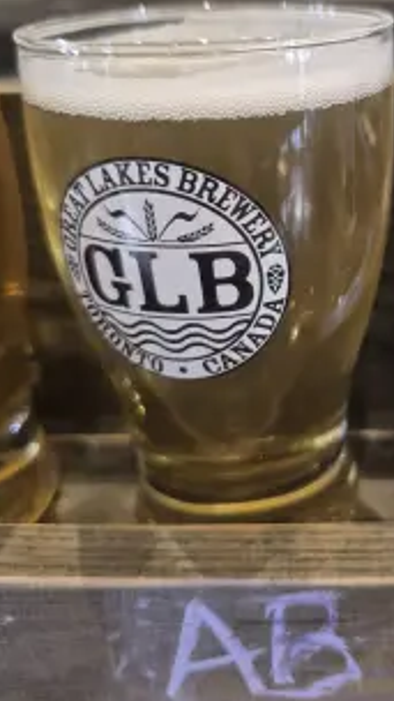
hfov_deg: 34.3
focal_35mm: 33
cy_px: 277
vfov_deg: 59.0
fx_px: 613
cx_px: 327
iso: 800
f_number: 1.8
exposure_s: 1/120
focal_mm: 5.4
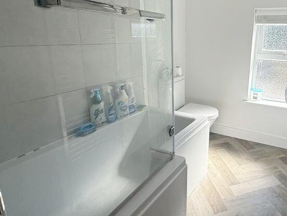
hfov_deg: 64.0
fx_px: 216
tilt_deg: -16.0
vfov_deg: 52.9
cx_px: 208
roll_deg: -1.0
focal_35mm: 26
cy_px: 91
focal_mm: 2.22
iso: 64
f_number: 2.2
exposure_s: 1/388
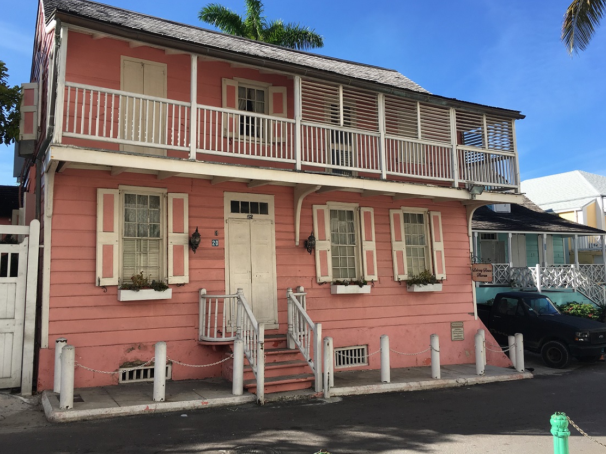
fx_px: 525
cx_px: 299
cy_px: 220
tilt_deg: +7.5
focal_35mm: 30
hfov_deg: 60.0
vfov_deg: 46.8
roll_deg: -0.6
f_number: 2.2
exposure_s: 1/986
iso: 25
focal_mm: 4.15
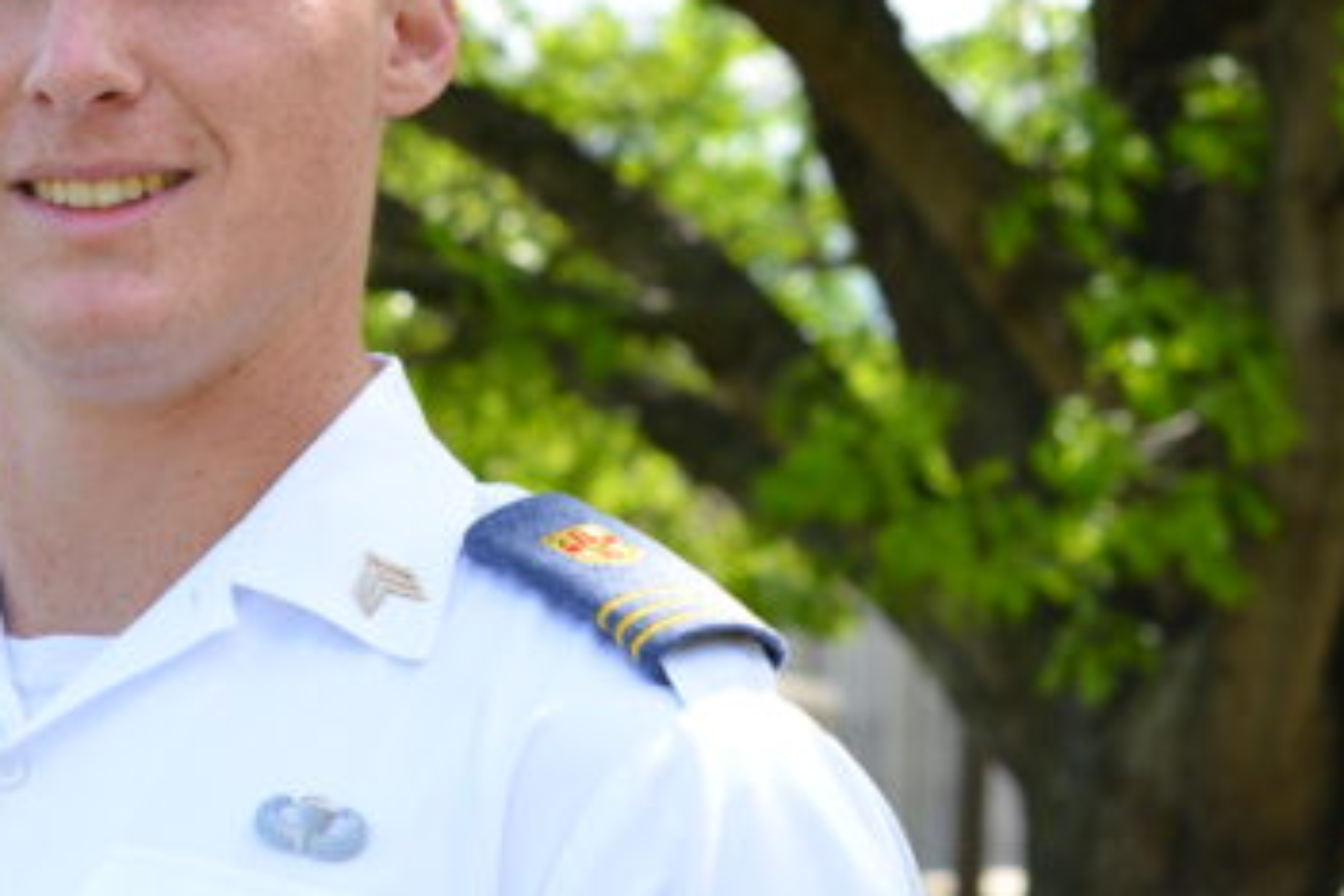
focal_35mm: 146
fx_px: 5450
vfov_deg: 9.4
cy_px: 278
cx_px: -325
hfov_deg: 13.6
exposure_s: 1/320
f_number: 5.6
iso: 200
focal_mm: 50
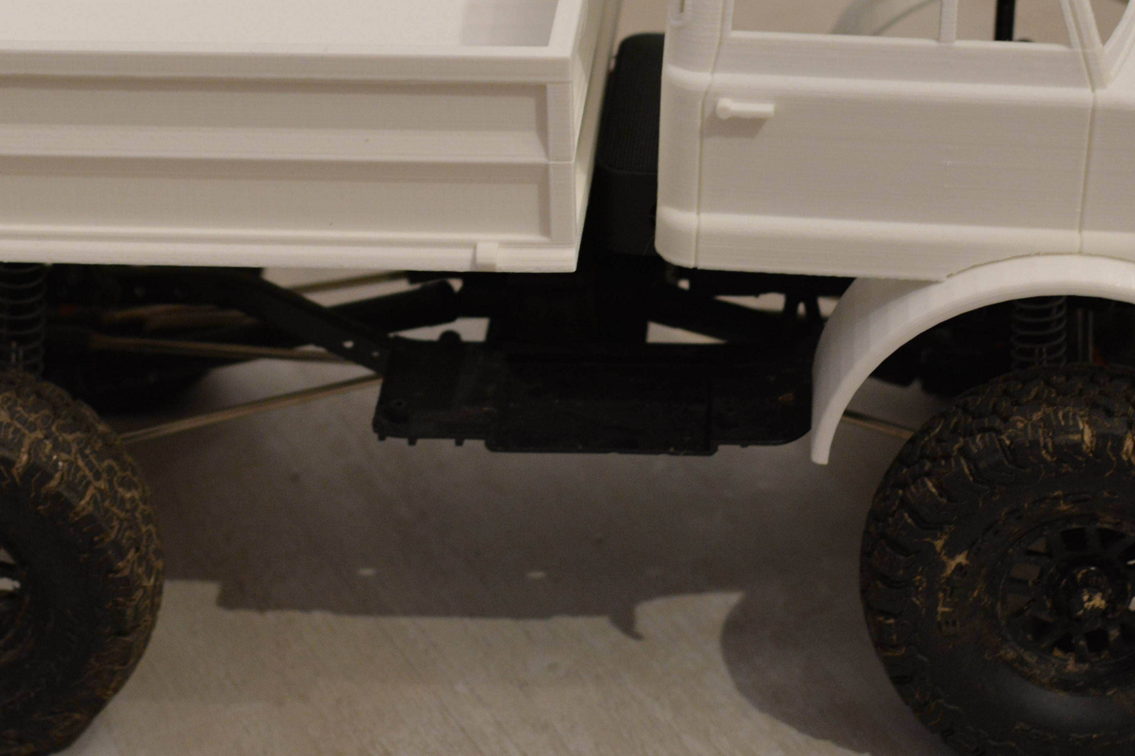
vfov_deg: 13.7
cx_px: 419
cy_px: 119
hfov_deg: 20.6
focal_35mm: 99
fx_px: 3119
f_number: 2.8
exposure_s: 1/30
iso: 900
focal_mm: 35
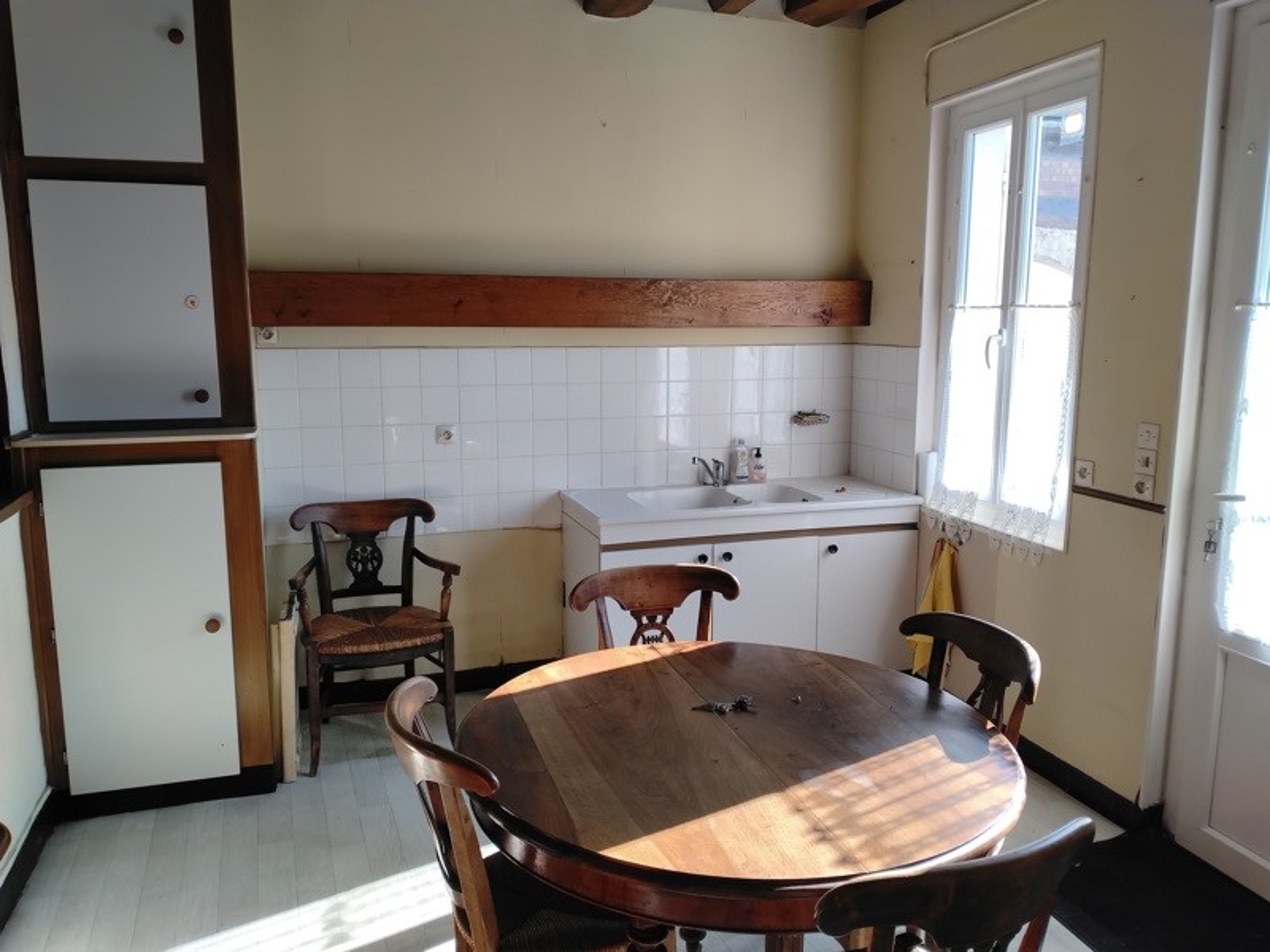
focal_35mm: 27
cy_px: 476
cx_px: 635
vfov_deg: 51.4
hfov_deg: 65.3
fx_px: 991
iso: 139
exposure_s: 1/100
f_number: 1.8
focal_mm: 4.05
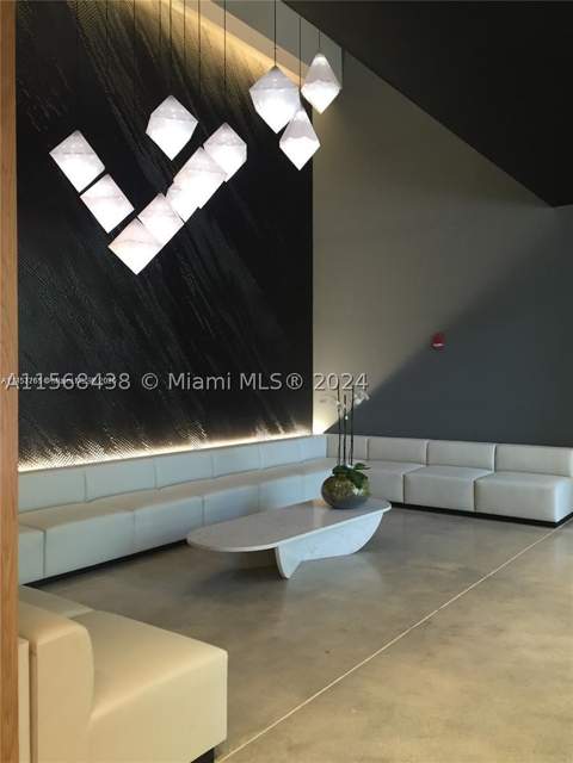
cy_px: 382
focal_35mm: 29
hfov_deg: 48.2
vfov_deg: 61.7
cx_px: 286
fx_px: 640
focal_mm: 4.15
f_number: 2.2
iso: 125
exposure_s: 1/30
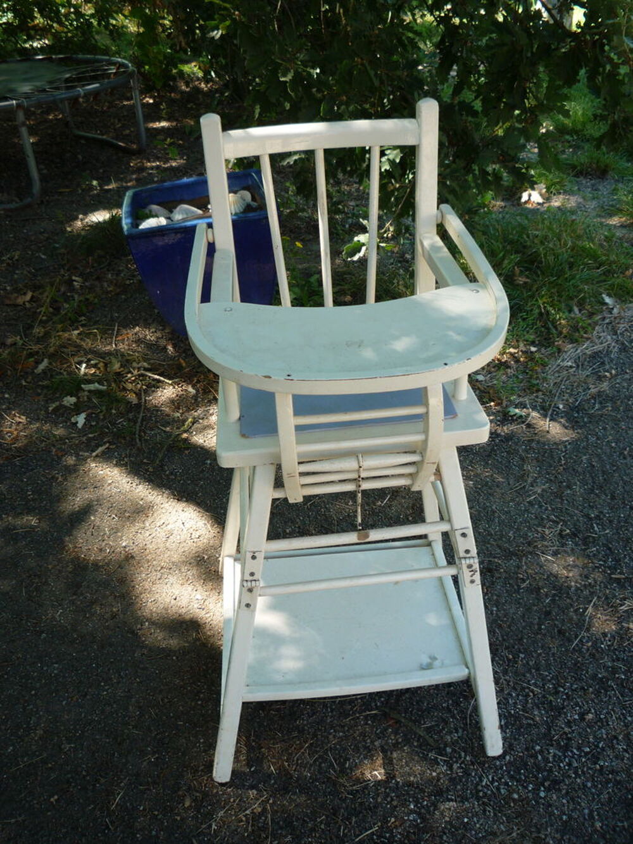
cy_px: 422
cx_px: 316
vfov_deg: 60.0
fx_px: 731
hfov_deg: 46.8
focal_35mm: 30
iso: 100
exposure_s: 1/80
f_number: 3.3
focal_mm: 5.2
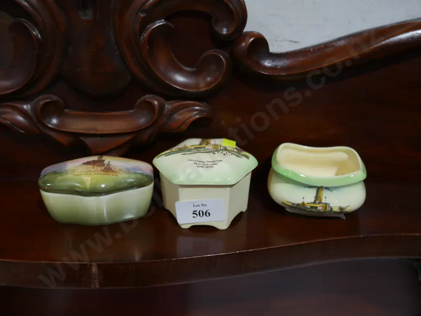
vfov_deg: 39.7
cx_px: 210
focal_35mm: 36
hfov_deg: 51.3
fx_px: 438
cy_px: 158
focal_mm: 18
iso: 320
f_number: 4
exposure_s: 1/60
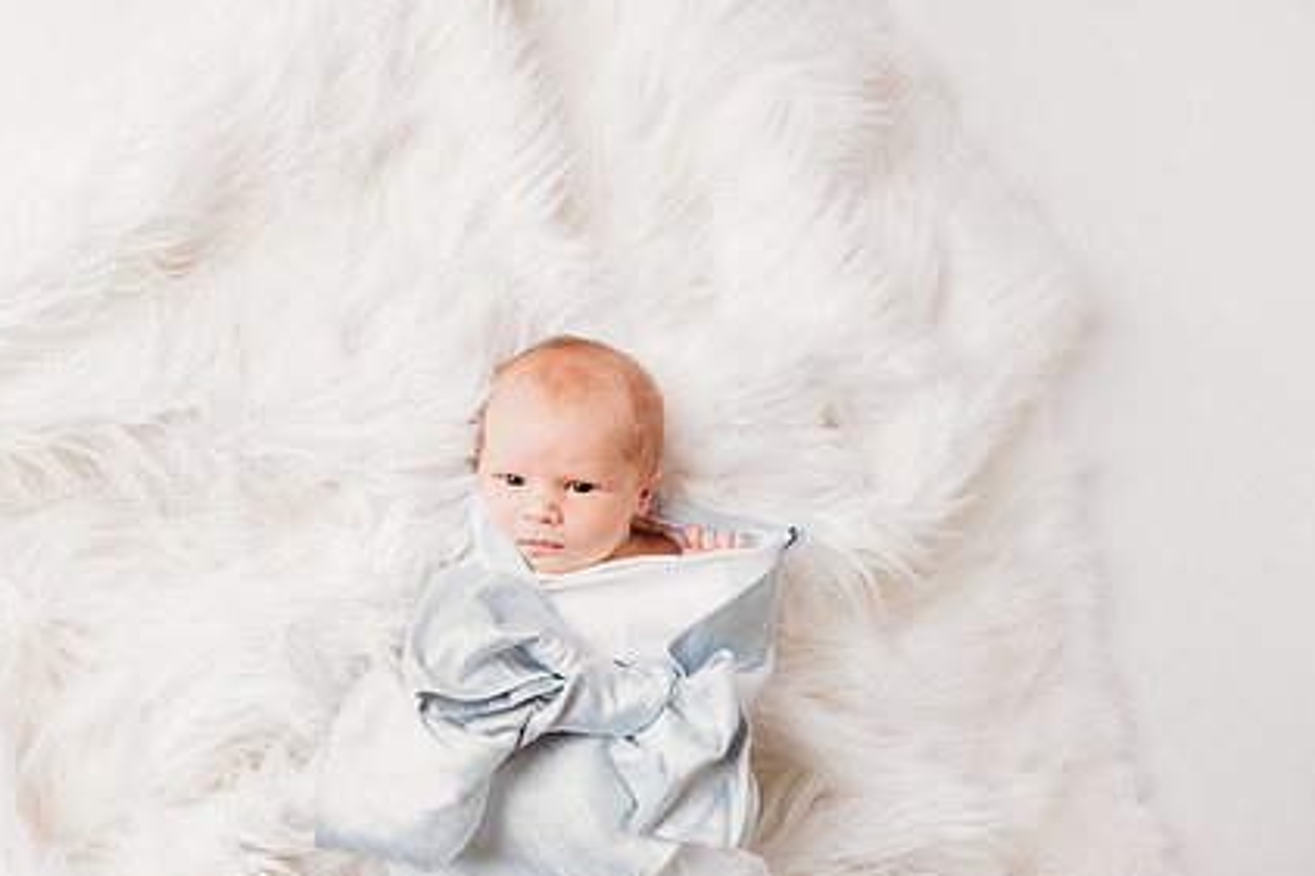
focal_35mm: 33
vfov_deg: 39.8
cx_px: 471
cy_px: 528
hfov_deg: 56.4
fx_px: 1205
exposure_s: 1/200
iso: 100
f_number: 4
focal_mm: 24
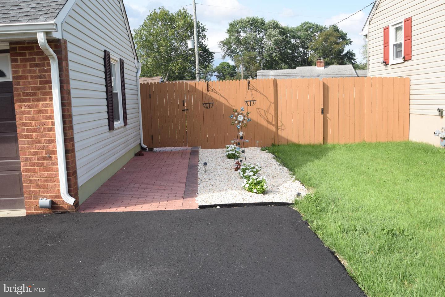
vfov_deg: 36.9
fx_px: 445
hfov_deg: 53.1
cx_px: 222
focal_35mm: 36
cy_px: 148
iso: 220
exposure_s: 1/250
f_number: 8
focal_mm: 24
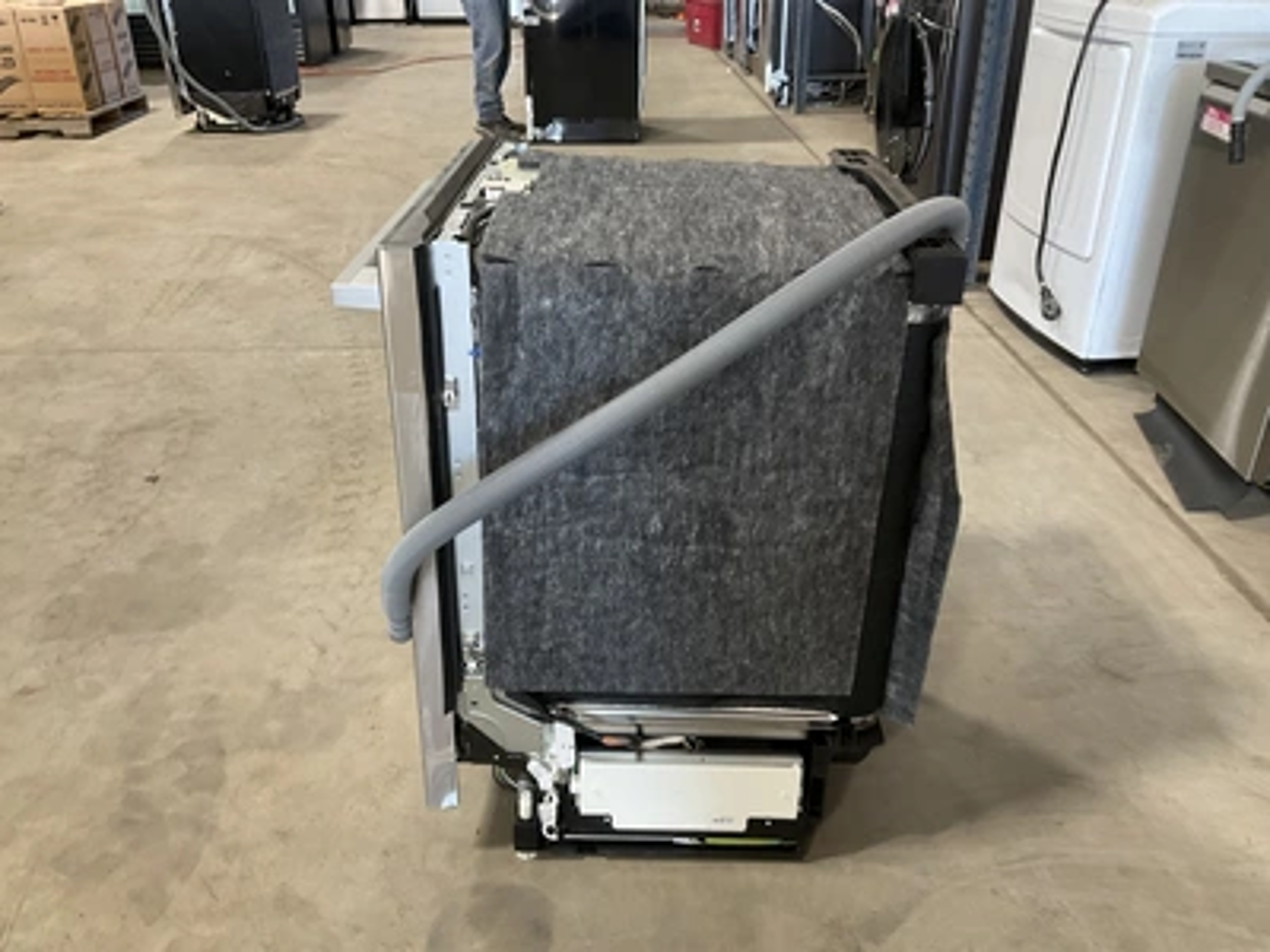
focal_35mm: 29
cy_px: 476
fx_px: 1064
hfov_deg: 61.7
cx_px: 635
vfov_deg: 48.2
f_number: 1.8
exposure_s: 1/60
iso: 125
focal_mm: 3
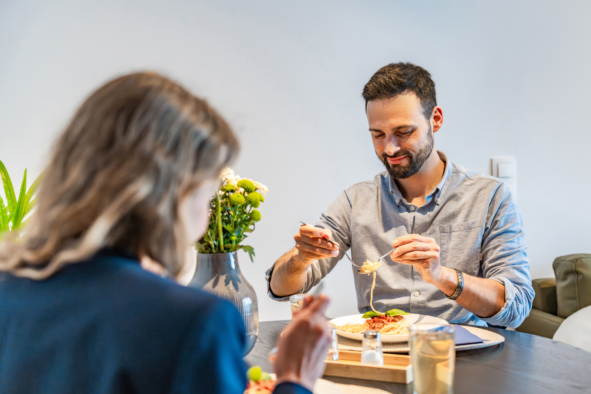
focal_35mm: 47
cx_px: 296
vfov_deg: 28.6
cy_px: 197
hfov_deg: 41.9
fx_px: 772
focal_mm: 47
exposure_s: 1/320
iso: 2000
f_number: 2.8
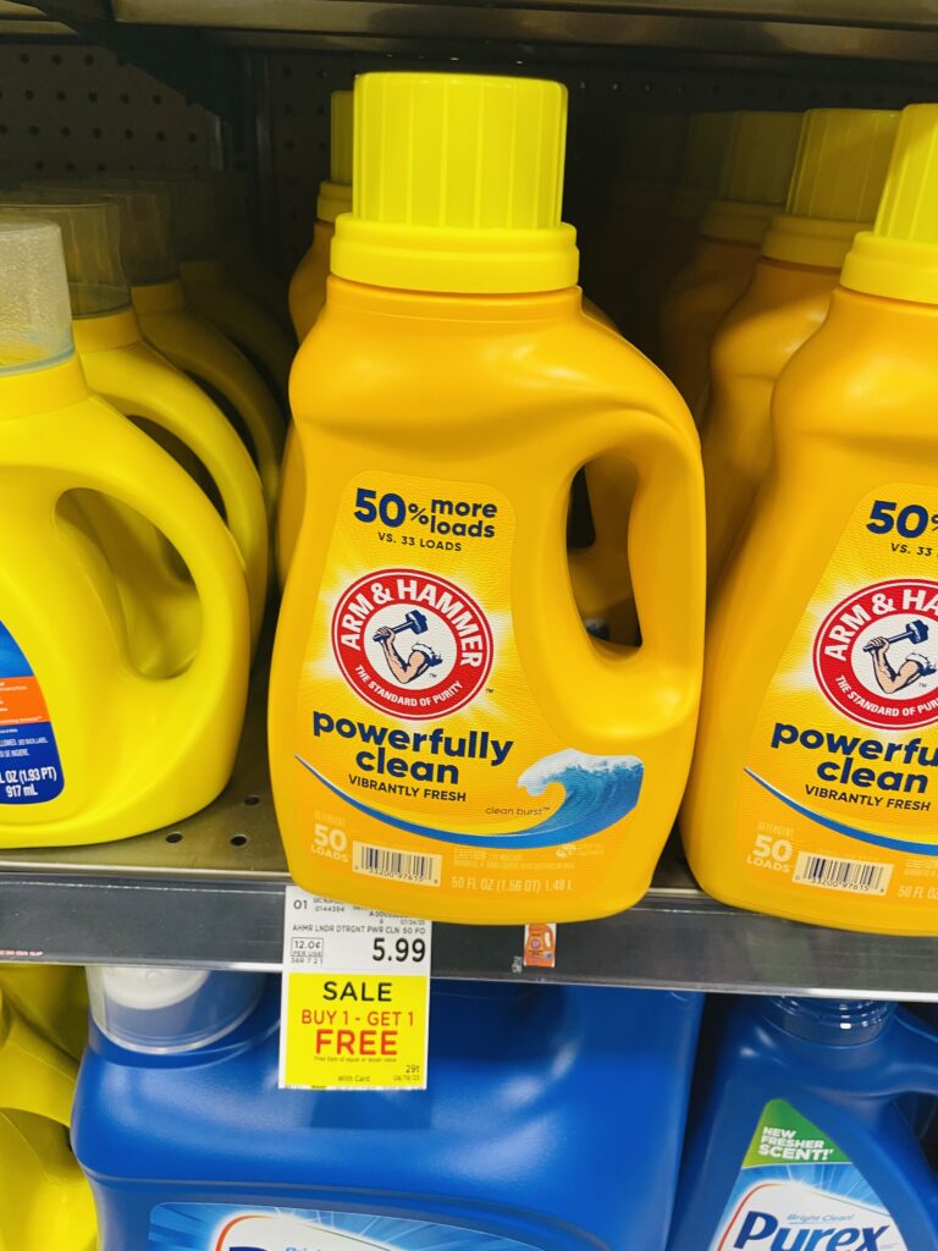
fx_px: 939
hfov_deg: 53.1
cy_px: 626
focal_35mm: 26
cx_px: 469
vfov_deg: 67.3
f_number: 1.6
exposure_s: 1/41
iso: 80
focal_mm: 4.2
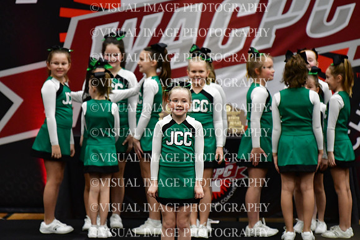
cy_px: 120
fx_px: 3001
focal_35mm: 300
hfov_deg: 6.9
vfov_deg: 4.6
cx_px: 180
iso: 4000
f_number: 2.8
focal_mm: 200
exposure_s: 1/800
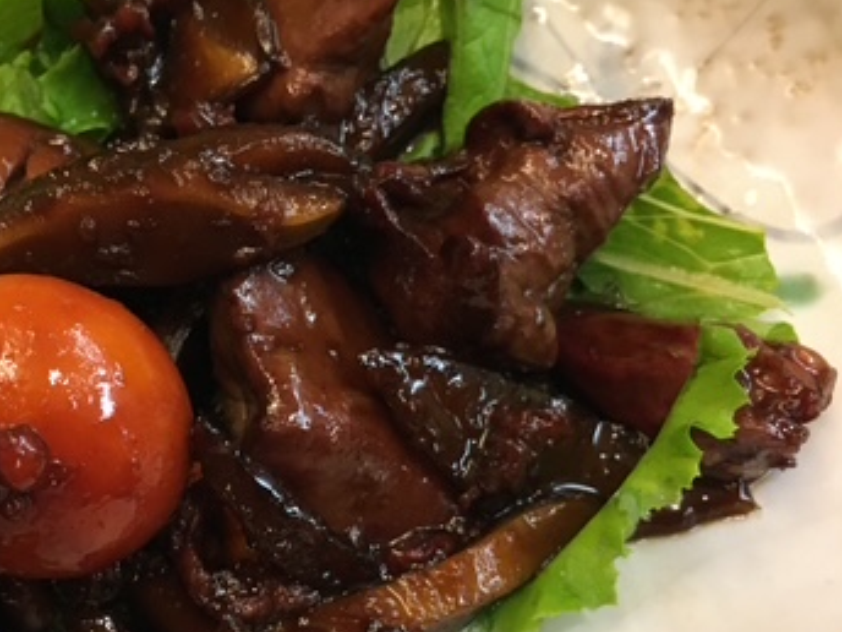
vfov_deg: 26.8
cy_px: 431
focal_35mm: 54
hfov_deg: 35.0
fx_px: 1313
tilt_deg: -66.0
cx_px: 247
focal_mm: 4.15
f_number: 2.2
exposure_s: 1/30
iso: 200
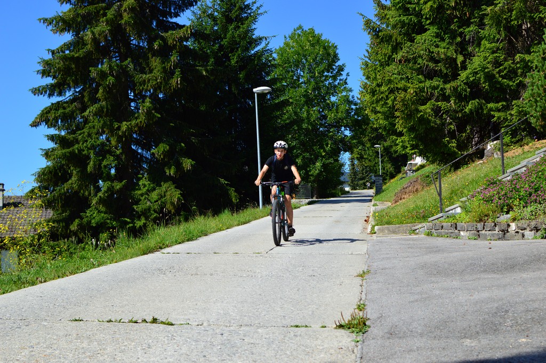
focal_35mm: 52
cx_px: 273
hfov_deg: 37.9
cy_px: 182
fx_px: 796
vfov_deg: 25.7
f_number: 4.5
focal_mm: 35
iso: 200
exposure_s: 1/1600
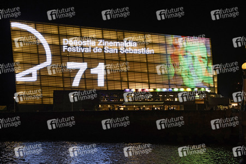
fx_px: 328
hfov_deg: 41.1
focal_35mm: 48
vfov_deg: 28.0
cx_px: 123
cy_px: 82
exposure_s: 1/100
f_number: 3.5
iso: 1250
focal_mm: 48
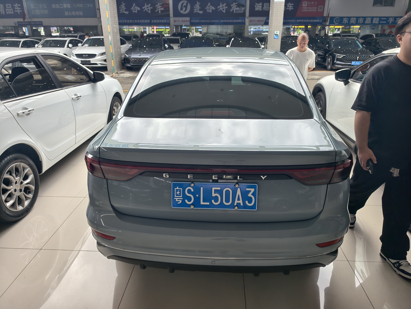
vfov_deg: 58.9
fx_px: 273
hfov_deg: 73.9
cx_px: 206
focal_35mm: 23
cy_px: 154
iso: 118
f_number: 1.57
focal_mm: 5.6
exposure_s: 1/500
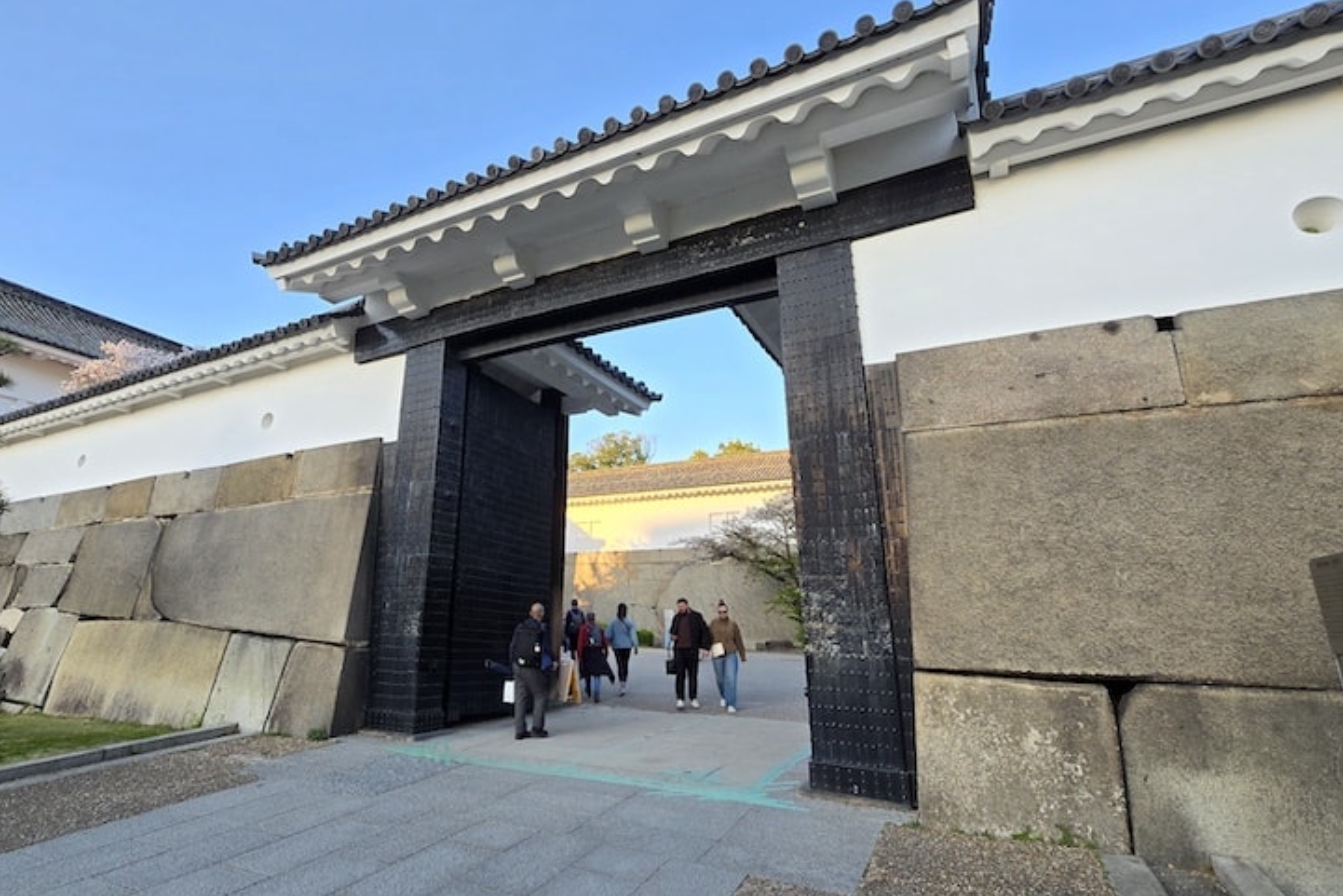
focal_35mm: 15
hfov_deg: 100.4
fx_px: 560
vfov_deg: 77.1
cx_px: 661
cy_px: 400
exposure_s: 1/294
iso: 50
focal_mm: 2.2
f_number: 2.2
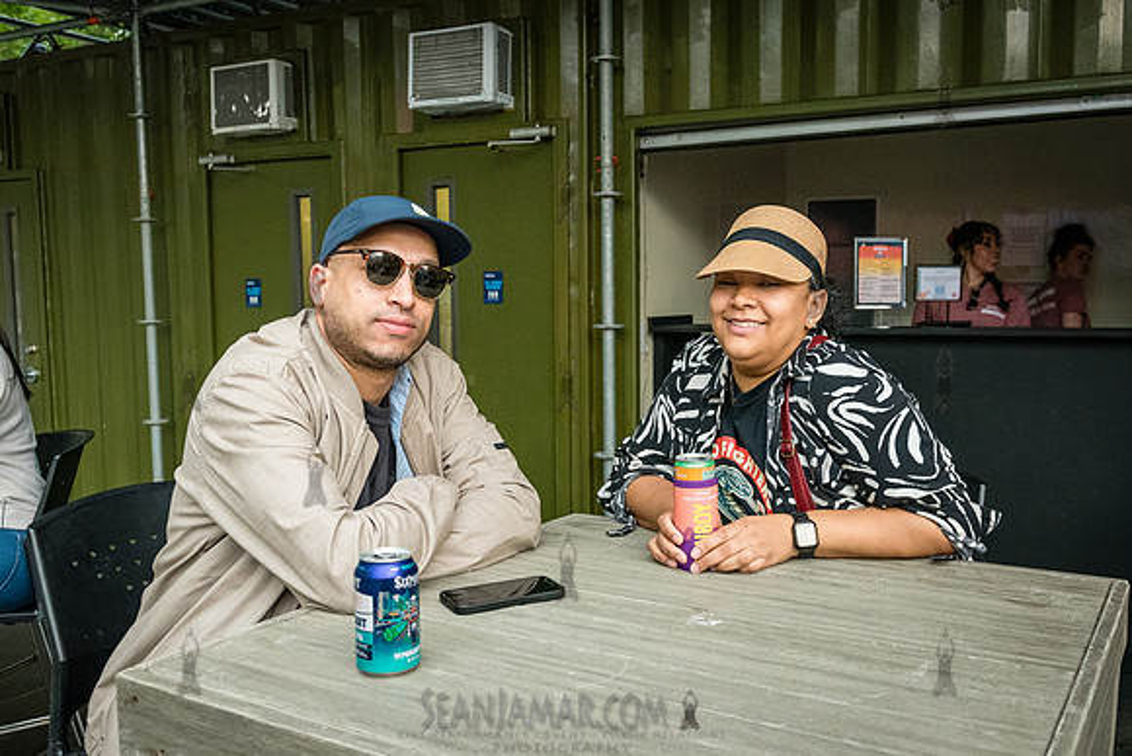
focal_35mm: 33
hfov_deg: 57.1
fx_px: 1038
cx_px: 624
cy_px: 387
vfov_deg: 40.0
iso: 4000
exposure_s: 1/1250
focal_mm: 27
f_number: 4.5
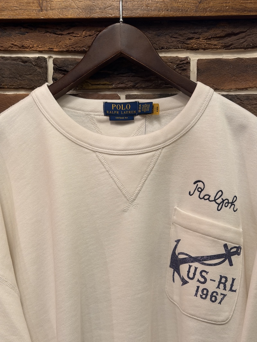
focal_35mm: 48
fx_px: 475
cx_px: 128
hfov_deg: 30.3
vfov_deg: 39.7
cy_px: 171
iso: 200
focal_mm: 6.76
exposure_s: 1/40
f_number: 1.78
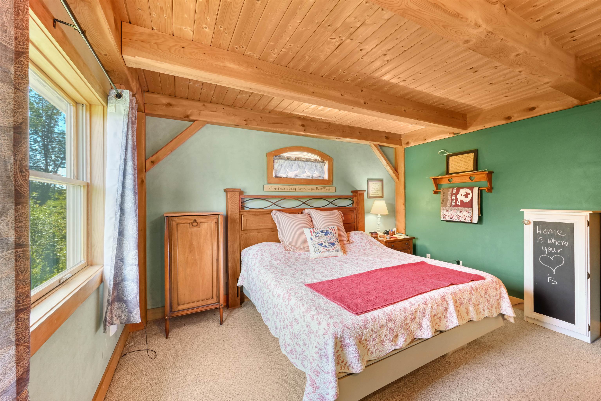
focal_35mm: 14
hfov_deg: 104.3
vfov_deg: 81.2
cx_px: 300
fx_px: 234
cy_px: 200
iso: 1000
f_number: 14
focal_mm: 14
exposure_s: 1/1.6
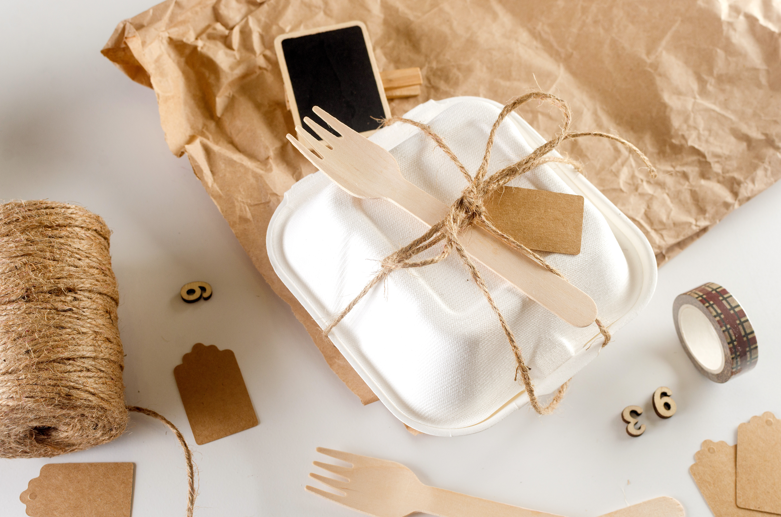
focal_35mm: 52
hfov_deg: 37.9
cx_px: 390
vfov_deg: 25.6
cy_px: 258
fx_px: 1137
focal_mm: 35
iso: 100
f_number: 7.1
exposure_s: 1/125
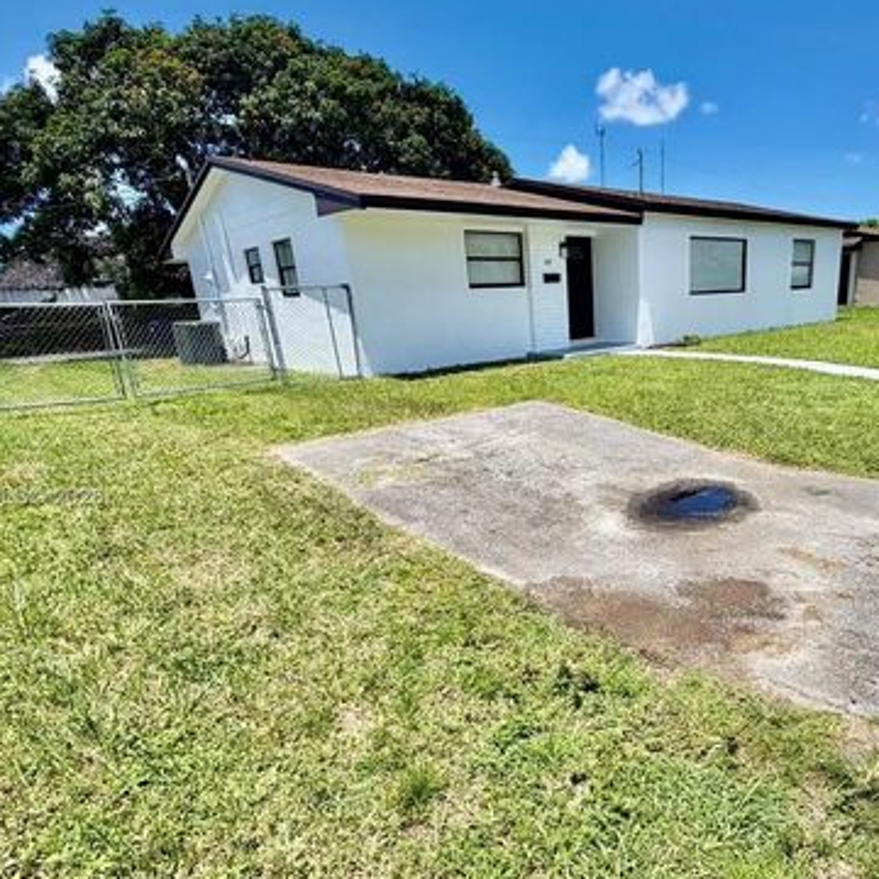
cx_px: 581
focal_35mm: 22
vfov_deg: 69.3
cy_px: 498
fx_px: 632
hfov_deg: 67.8
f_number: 2.2
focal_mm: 2.22
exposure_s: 1/830
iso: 20
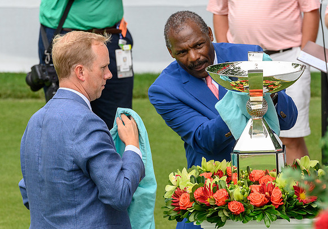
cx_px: 218
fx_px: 3689
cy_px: 132
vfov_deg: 3.6
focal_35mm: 399
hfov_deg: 5.1
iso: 800
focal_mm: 200
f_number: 6.3
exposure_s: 1/400
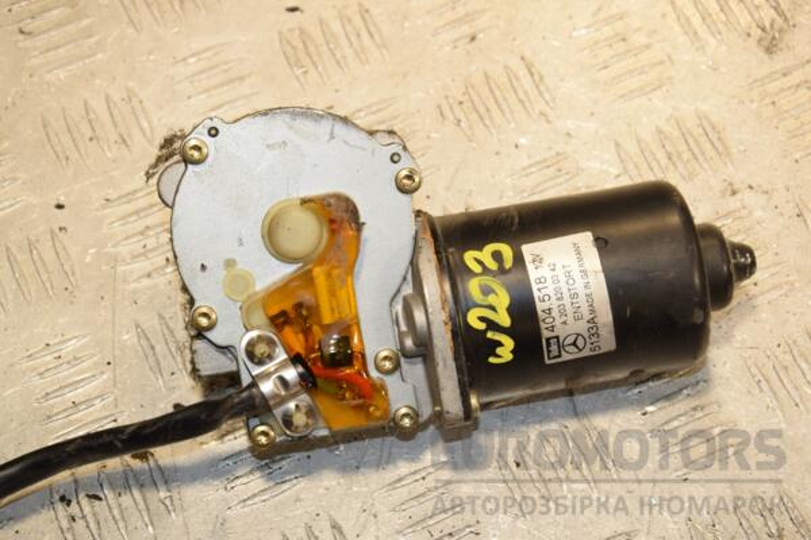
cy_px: 270
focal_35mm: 93
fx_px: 2095
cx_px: 406
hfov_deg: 21.9
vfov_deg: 14.7
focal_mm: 62
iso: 800
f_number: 8
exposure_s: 1/200
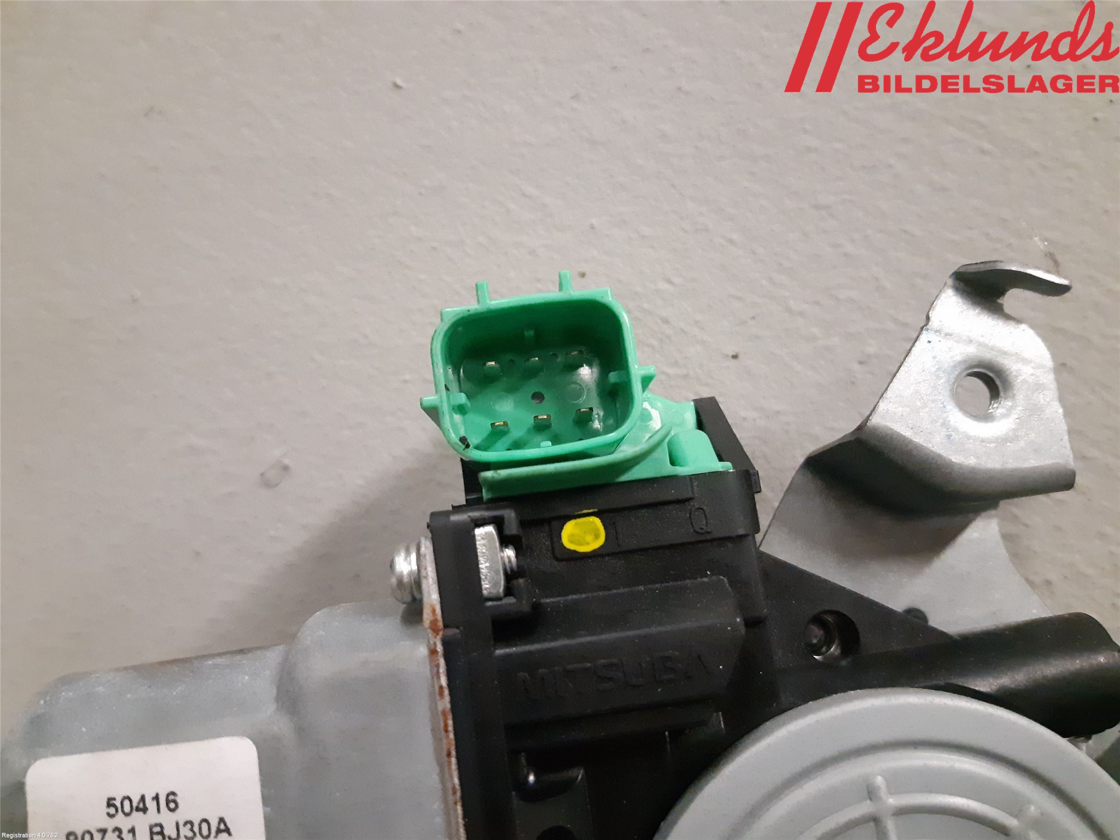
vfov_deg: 53.1
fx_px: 841
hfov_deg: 67.3
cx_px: 560
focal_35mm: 26
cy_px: 420
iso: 800
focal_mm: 3.93
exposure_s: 1/206
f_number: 1.7
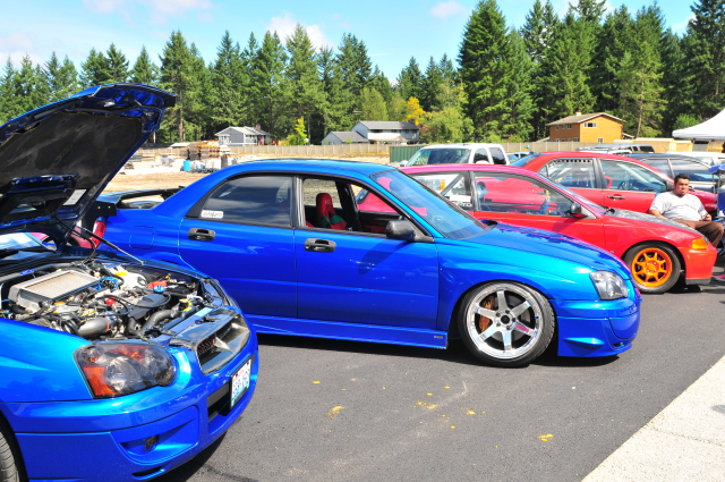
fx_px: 724
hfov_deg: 53.2
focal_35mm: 36
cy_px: 241
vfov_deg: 36.8
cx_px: 362
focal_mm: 24
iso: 200
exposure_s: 1/160
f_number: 9
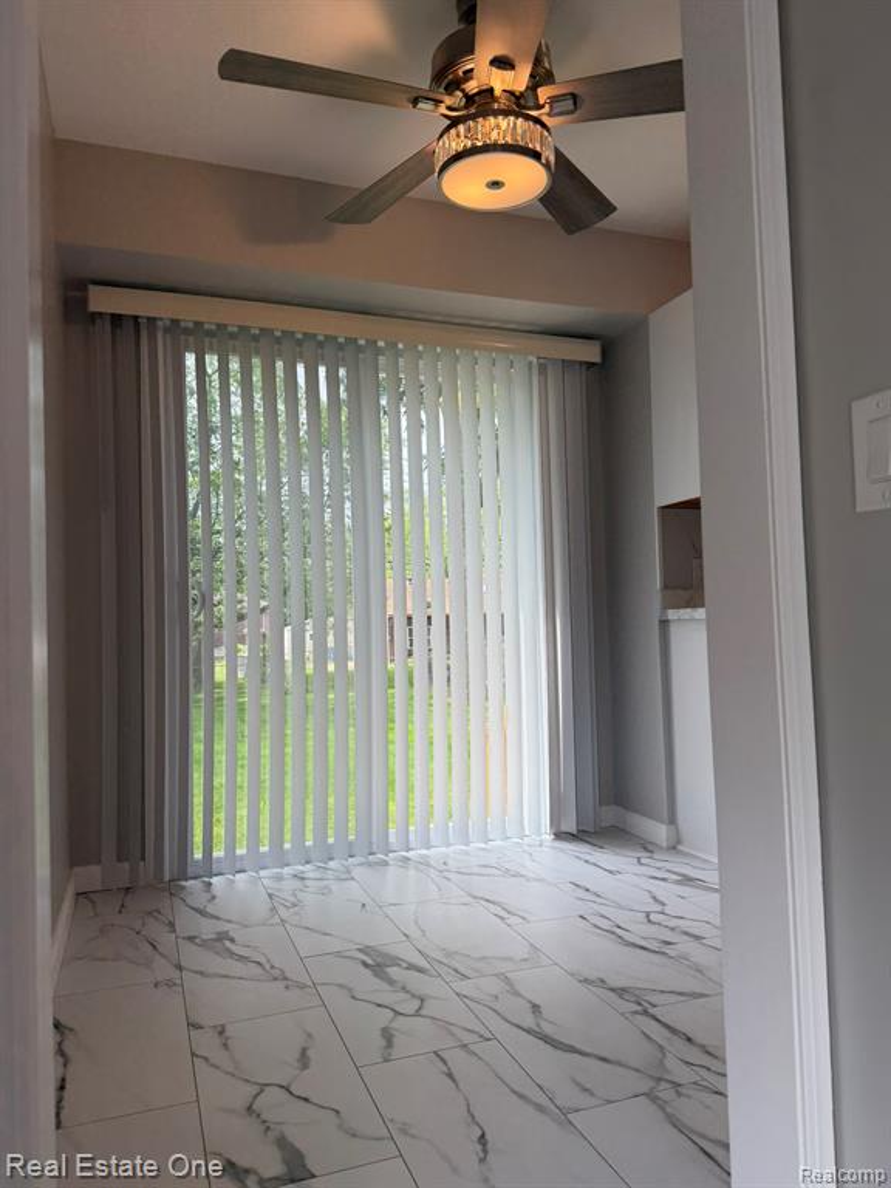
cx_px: 446
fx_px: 824
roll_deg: +1.9
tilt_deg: +2.9
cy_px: 594
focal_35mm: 24
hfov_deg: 56.8
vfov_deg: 71.6
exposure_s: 1/435
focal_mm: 6.76
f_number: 1.78
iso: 80
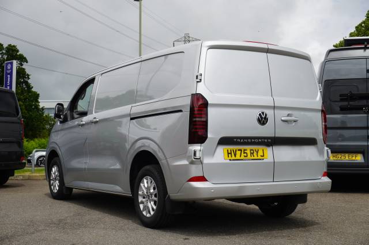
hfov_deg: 38.9
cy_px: 122
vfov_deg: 26.5
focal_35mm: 51
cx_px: 184
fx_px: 522
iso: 100
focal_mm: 34
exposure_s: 1/100
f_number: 9
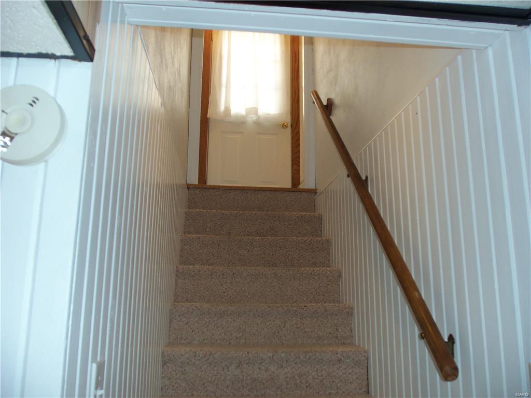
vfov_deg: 48.2
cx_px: 266
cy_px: 199
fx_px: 445
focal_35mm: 29
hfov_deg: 61.7
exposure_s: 1/30
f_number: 3.4
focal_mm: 5.2
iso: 100
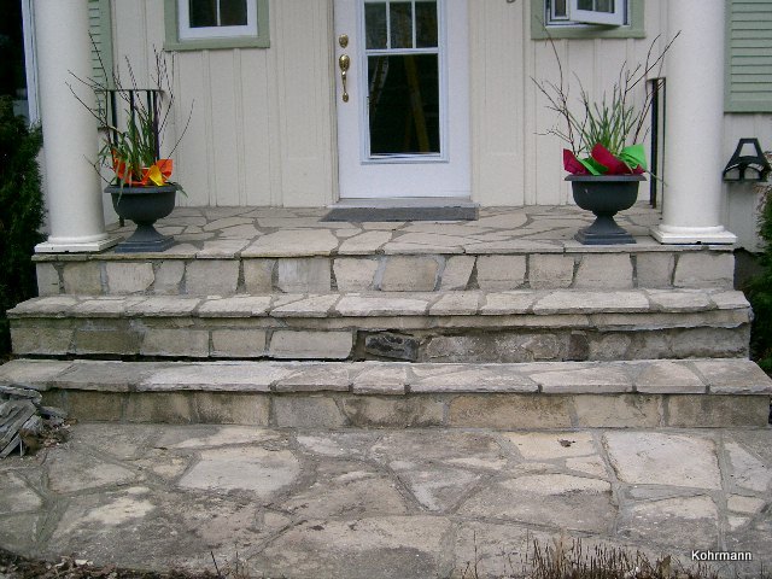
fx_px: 870
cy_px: 290
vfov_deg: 36.8
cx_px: 386
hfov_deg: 47.9
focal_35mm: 39
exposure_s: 1/320
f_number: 2.8
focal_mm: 8
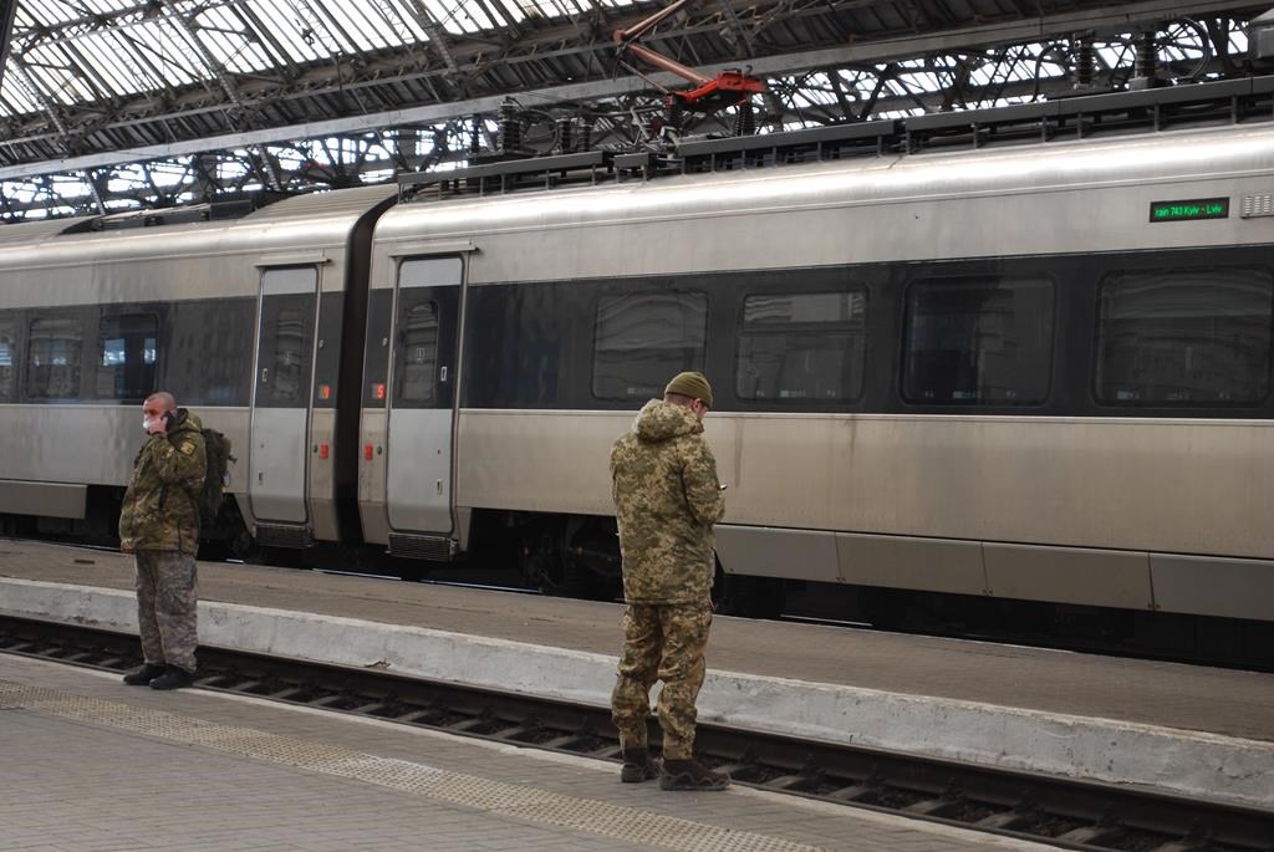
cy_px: 426
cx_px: 637
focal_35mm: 82
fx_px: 2922
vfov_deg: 16.6
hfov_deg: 24.6
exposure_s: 1/30
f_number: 5.6
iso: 320
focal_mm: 55
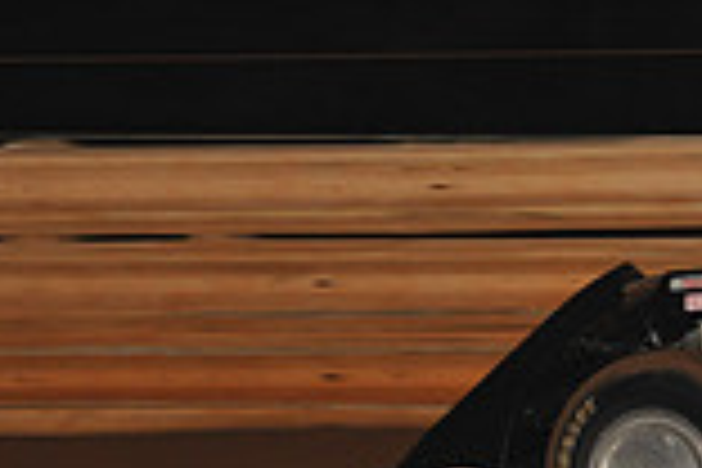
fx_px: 10510
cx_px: 1148
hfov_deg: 3.8
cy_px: 306
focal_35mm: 539
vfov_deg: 2.6
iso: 1000
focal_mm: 145
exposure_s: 1/320
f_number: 7.1
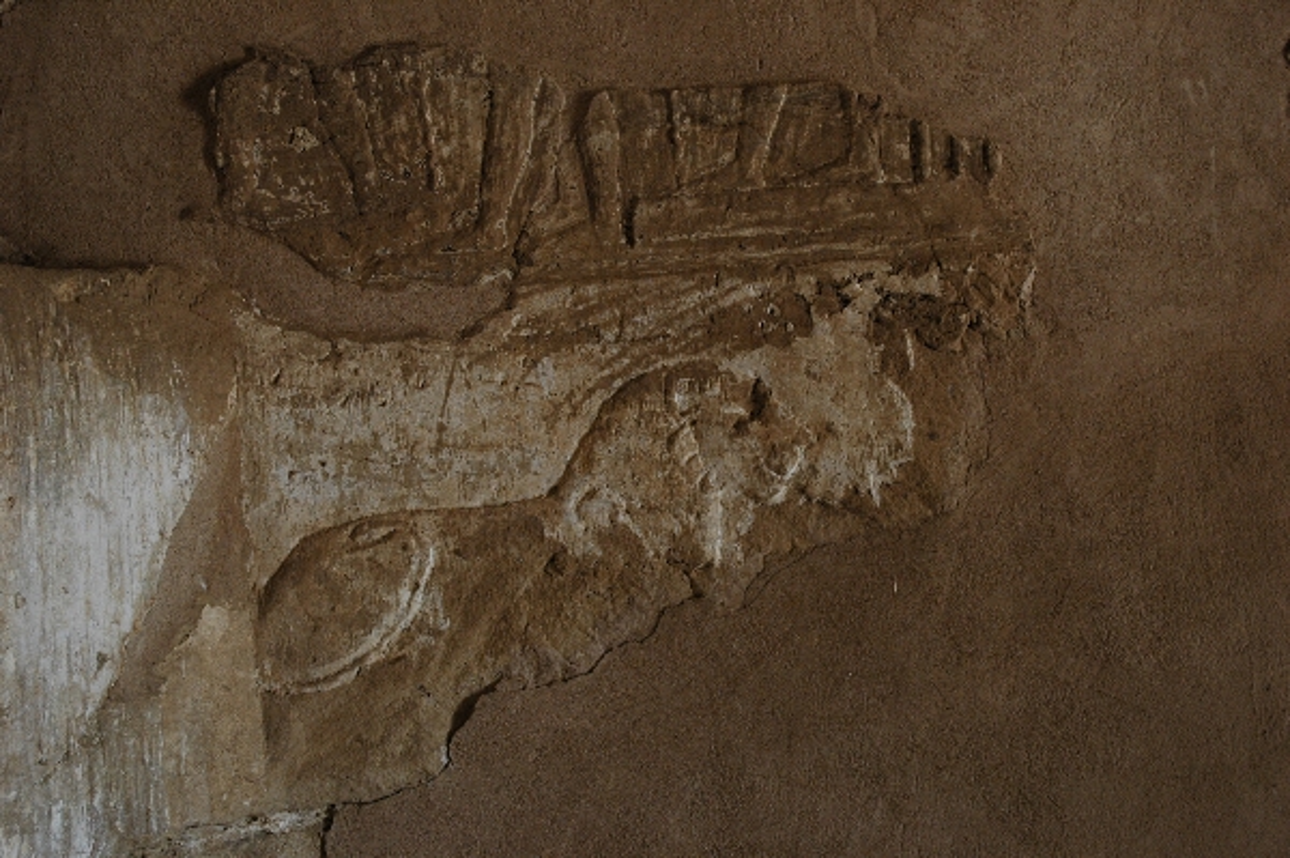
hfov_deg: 48.0
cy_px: 429
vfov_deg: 33.0
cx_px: 645
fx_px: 1450
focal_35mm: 40
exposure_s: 1/100
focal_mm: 27
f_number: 5
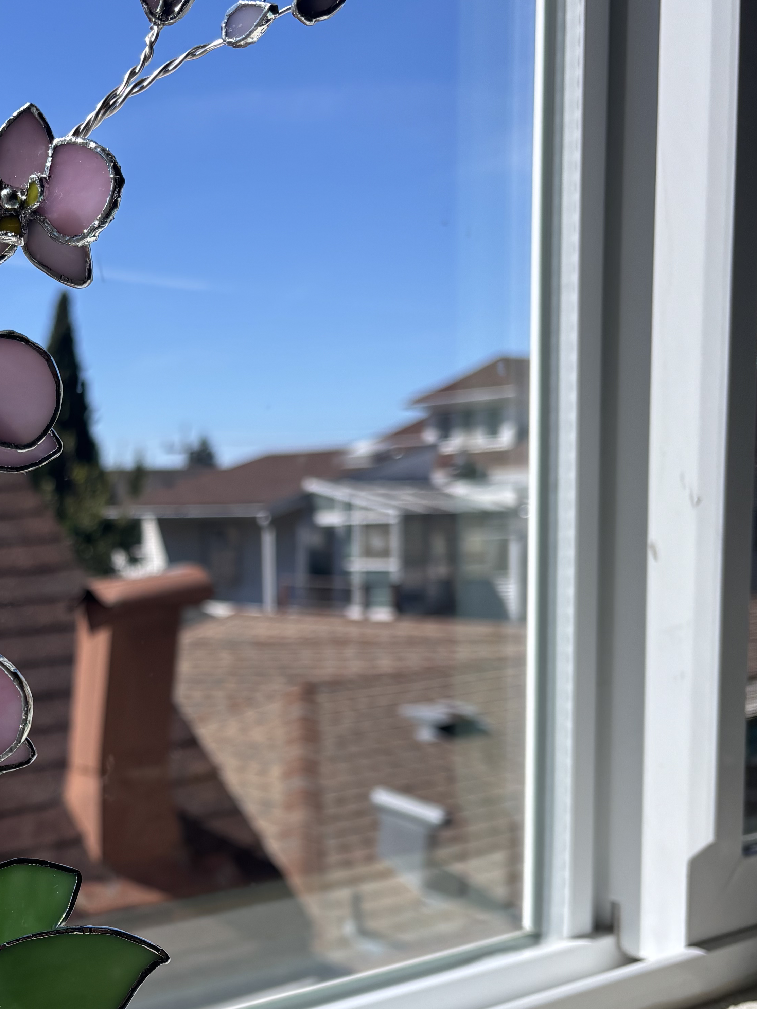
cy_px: 678
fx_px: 1458
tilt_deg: -6.8
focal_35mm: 50
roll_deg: +1.6
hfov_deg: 27.7
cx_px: 37
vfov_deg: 37.7
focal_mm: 5.96
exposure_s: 1/2639
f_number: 1.6
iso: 50
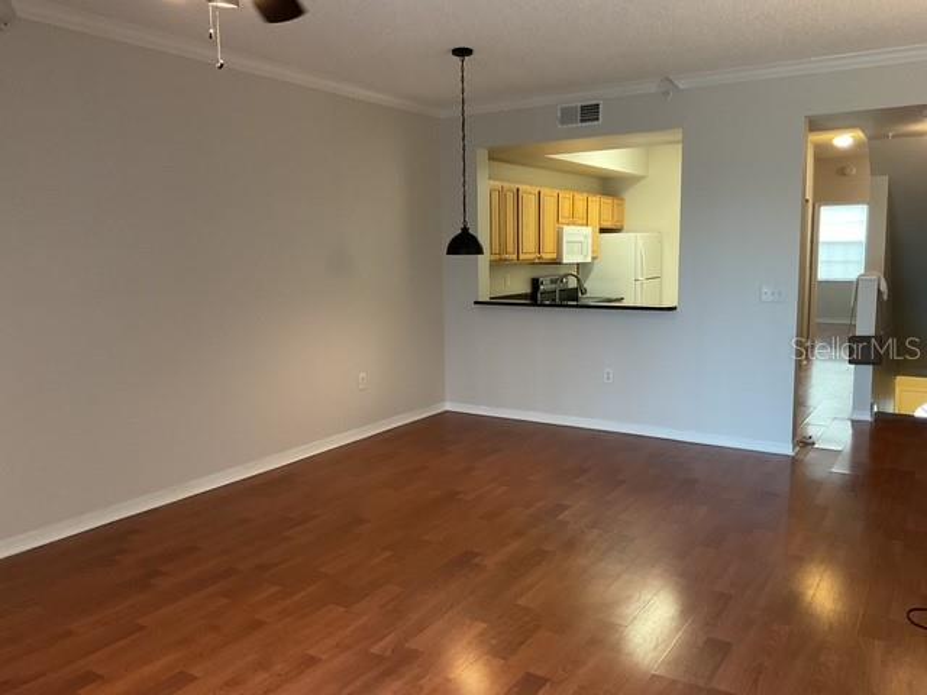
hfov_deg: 61.7
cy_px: 348
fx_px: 777
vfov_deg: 48.2
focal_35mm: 29
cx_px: 464
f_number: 1.8
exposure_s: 1/60
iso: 160
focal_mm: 3
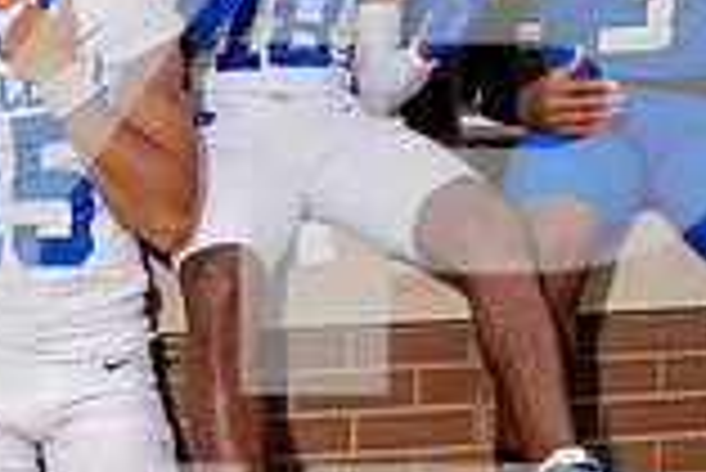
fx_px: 2198
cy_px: 160
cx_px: 153
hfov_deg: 18.1
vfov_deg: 12.2
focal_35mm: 112
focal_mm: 28
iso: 100
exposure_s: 1/800
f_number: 5.6
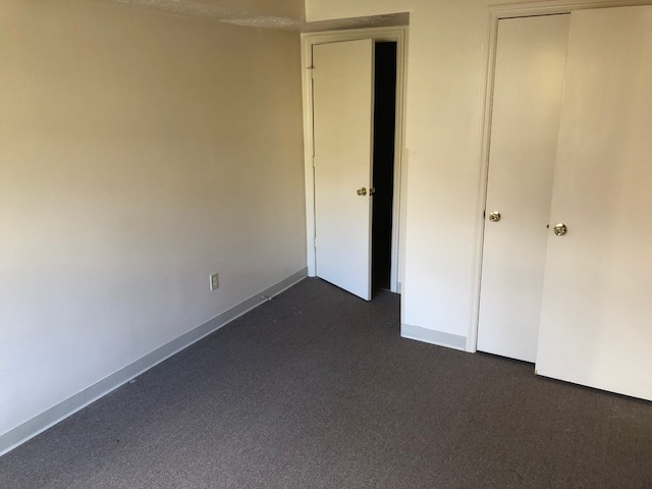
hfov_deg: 63.4
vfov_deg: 49.7
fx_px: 527
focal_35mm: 28
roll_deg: +1.1
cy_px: 244
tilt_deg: -16.4
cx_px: 326
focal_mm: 3.99
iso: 40
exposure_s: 1/24
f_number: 1.8
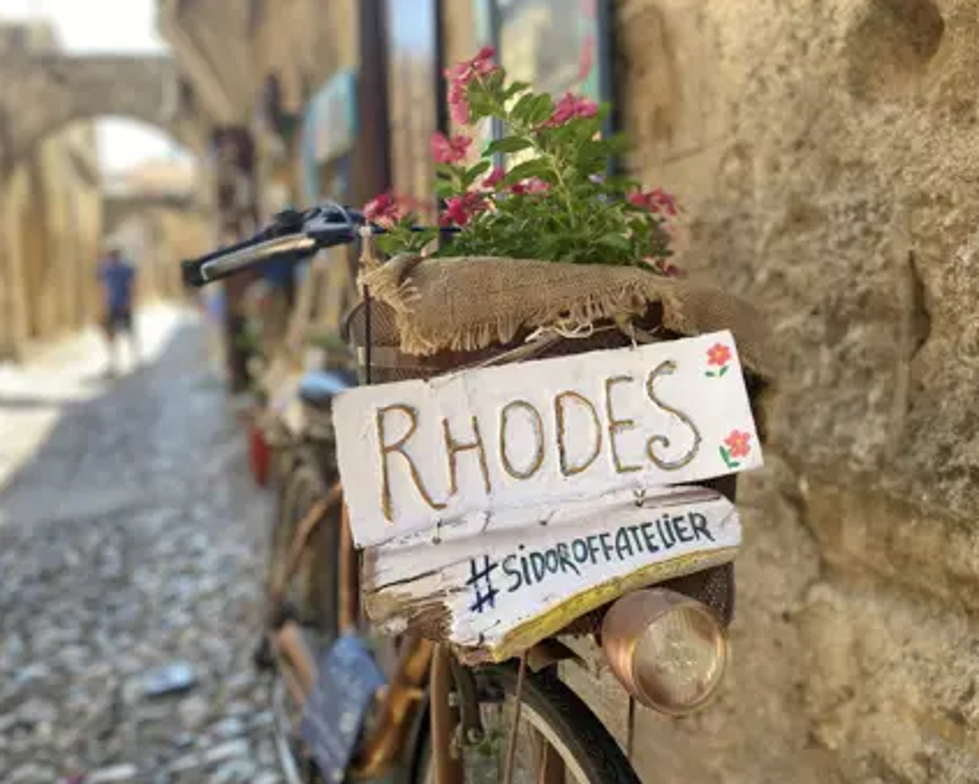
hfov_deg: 62.1
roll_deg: +2.3
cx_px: 462
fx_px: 812
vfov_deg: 51.6
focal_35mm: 28
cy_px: 395
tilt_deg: -7.9
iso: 32
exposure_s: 1/220
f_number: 1.8
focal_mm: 4.25
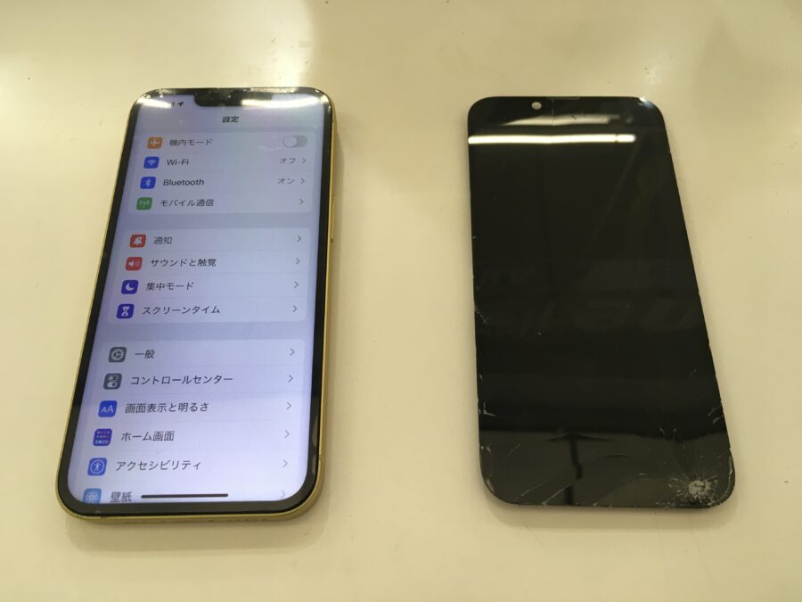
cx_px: 401
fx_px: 672
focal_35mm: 29
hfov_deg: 61.7
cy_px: 301
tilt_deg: -61.7
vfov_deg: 48.2
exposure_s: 1/30
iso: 32
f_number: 2.2
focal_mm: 4.15
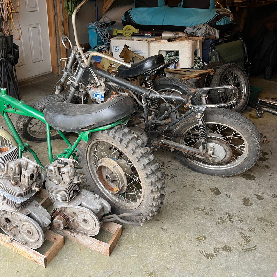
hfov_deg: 52.2
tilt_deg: -29.7
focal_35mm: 31
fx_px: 281
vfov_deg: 52.5
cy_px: 138
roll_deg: -2.5
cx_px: 114
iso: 100
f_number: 1.6
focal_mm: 5.1
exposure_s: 1/60
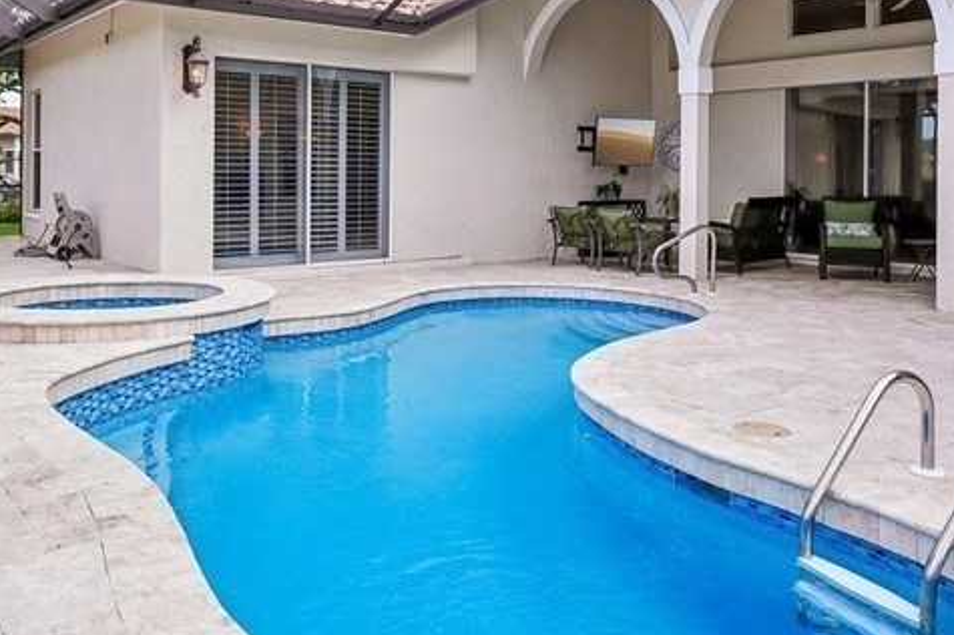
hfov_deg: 58.6
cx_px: 428
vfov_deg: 40.1
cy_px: 172
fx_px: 847
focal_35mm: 32
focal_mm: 14
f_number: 8
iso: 50
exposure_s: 1/50
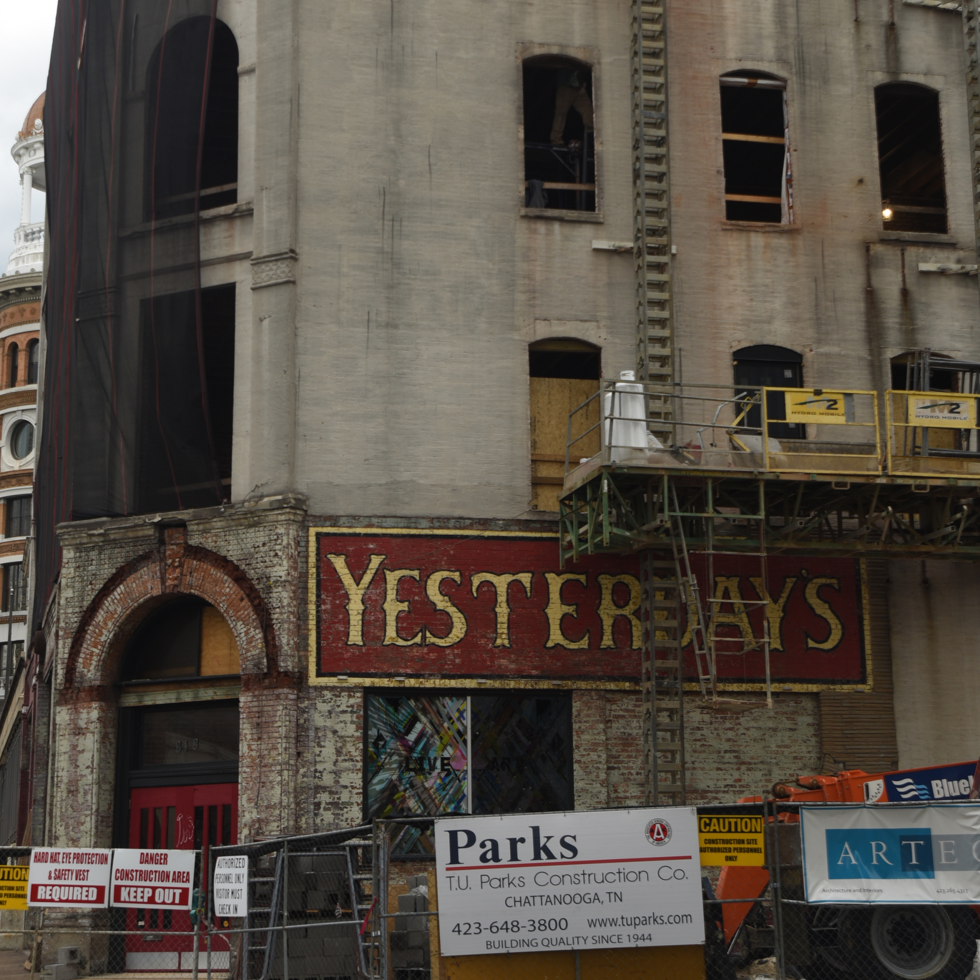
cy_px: 319
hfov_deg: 25.7
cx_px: 475
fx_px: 2146
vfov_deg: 25.6
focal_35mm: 67
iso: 100
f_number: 4.5
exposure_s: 1/320
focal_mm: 45
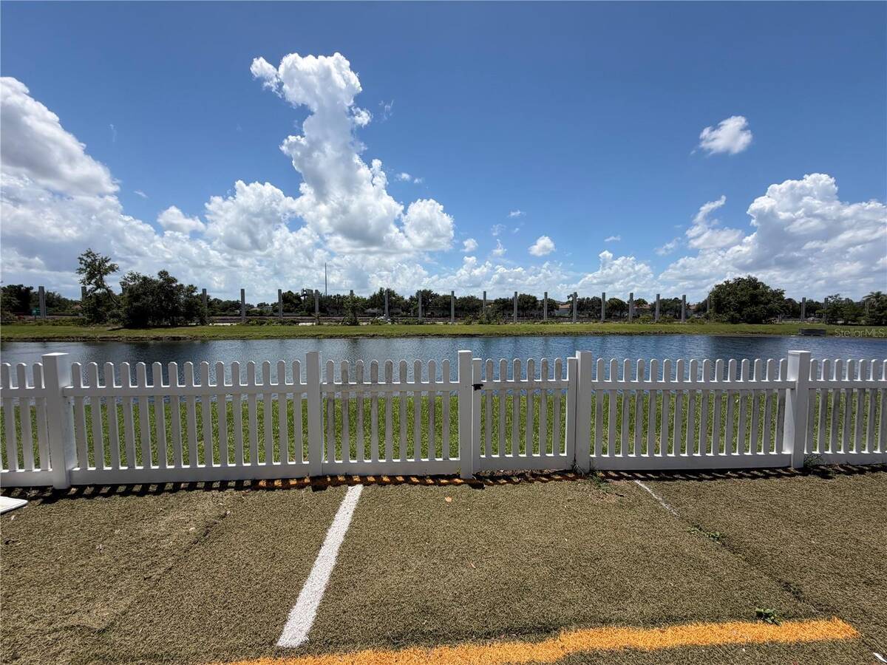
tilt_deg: -3.7
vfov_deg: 85.7
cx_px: 444
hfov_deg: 102.1
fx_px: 359
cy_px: 332
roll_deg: +0.3
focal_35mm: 14
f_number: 2.2
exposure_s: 1/1235
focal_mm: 2.22
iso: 20
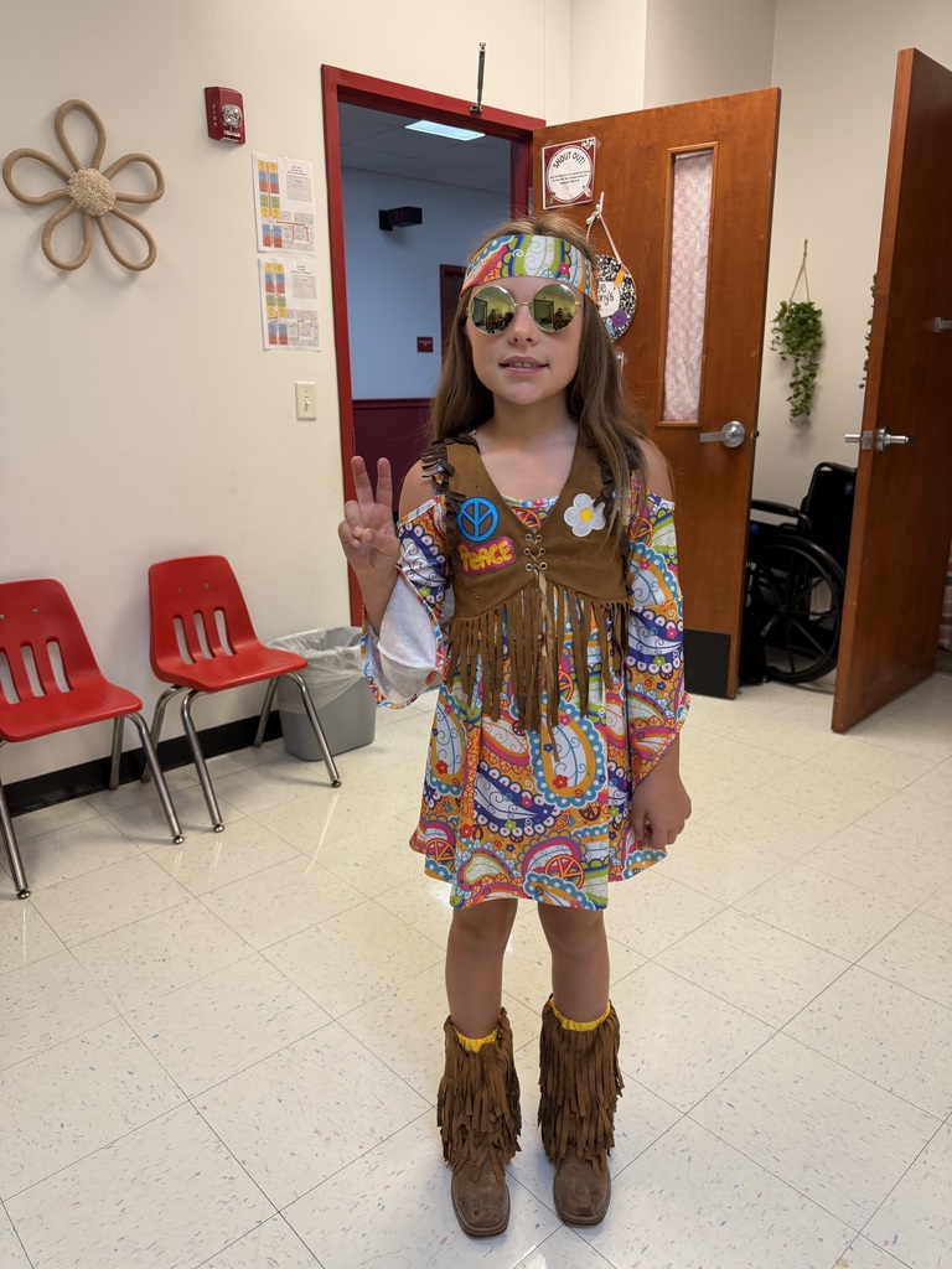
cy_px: 634
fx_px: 880
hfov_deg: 56.8
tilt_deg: -16.2
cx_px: 476
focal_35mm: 24
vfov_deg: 71.6
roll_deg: -0.2
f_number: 1.78
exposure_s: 1/120
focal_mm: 6.76
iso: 200
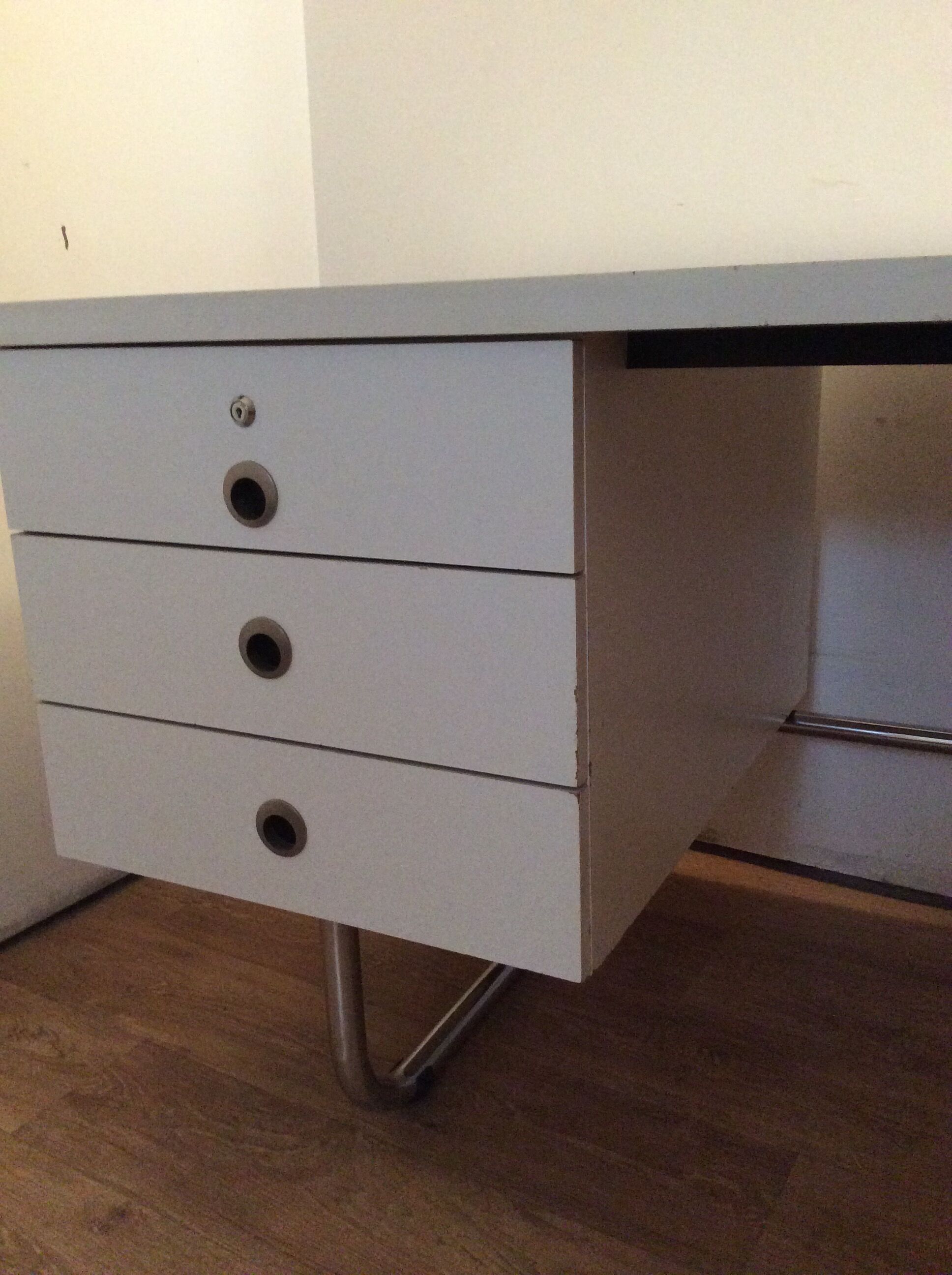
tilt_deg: -15.9
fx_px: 1177
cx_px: 476
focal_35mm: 32
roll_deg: +1.5
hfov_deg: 44.1
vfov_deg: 56.9
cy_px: 638
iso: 320
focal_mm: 3.3
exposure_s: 1/17
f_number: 2.4
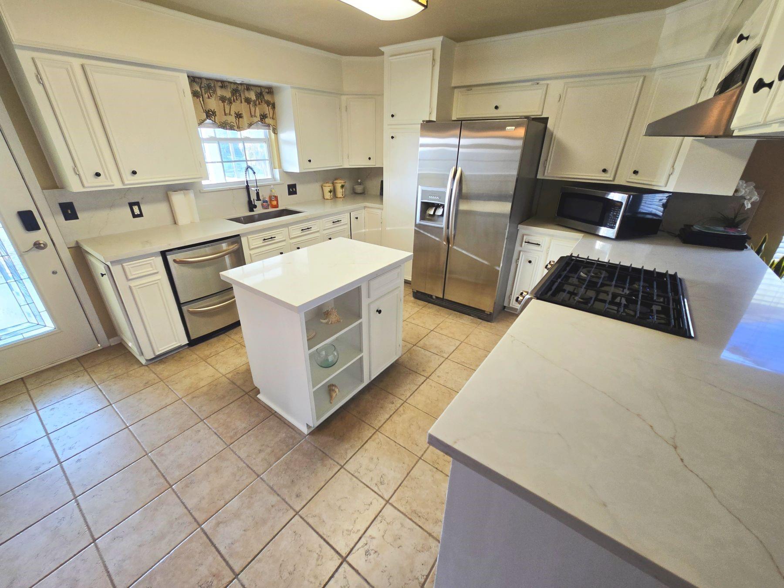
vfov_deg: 89.9
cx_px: 392
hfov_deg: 106.2
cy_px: 294
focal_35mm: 13
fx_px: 294
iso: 100
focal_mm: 2.2
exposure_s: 1/60
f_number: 2.2
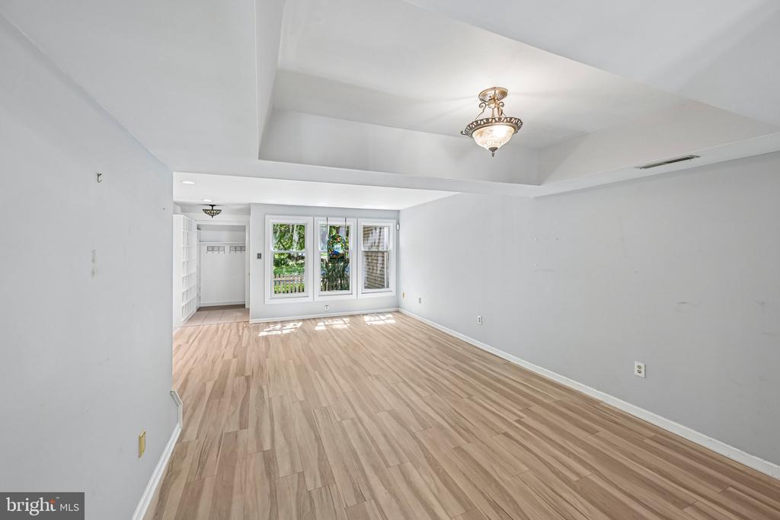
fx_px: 303
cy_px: 260
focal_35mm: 14
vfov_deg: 81.2
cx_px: 390
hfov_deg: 104.2
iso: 400
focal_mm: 14
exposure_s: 1/8
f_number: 8
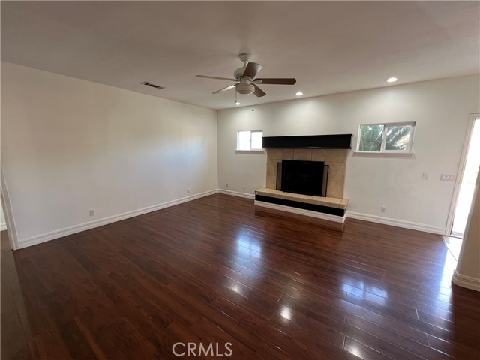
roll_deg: +0.0
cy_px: 180
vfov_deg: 89.9
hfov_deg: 106.2
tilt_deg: -9.4
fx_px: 180
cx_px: 240
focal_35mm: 13
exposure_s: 1/60
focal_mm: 1.57
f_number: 1.8
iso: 160
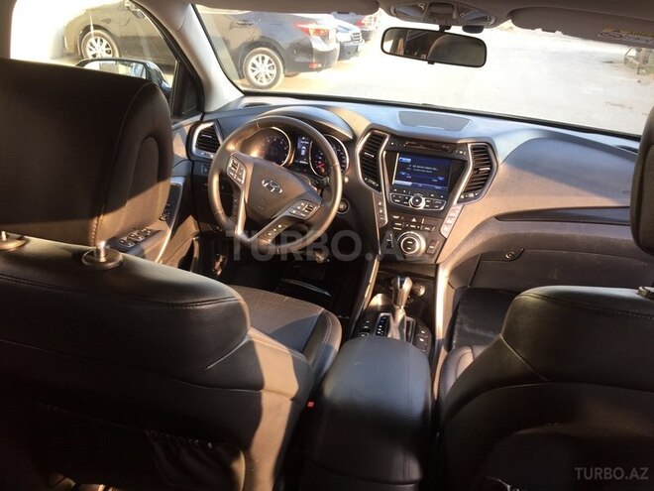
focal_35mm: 29
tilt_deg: -22.8
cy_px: 246
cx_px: 327
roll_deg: -2.6
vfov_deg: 48.2
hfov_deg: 61.7
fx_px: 548
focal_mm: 4.15
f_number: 2.2
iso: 32
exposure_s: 1/50
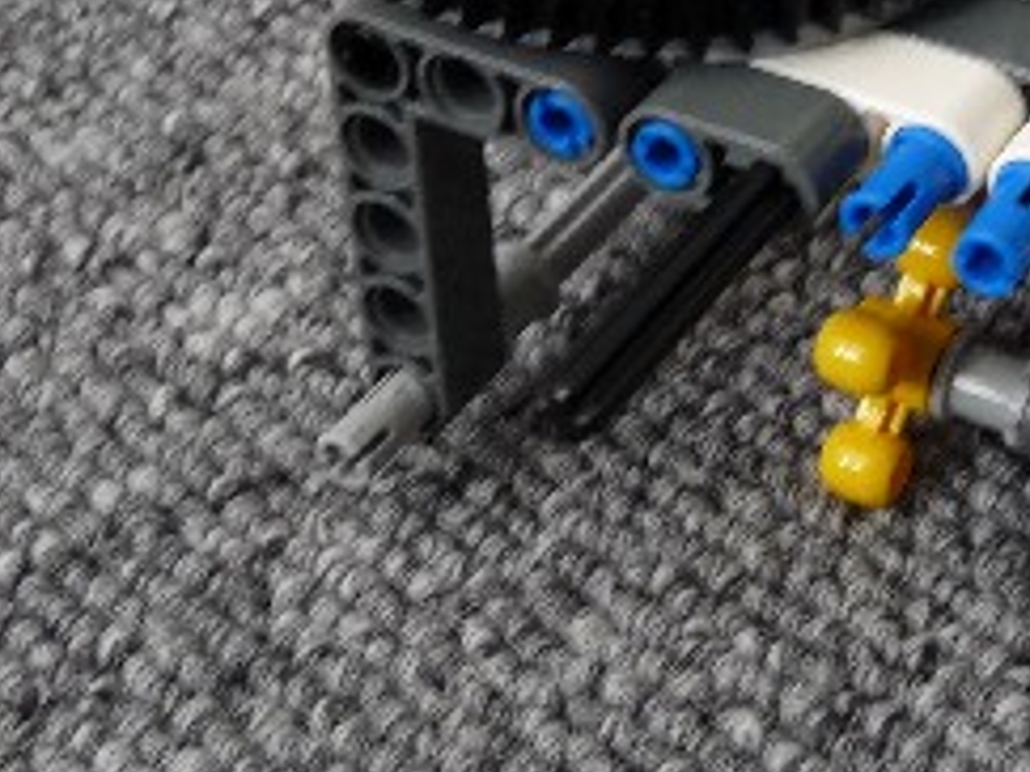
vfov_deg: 16.2
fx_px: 2647
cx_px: 1102
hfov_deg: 21.0
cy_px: -51
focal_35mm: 89
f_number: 3.2
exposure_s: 1/4
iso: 100
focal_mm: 4.8
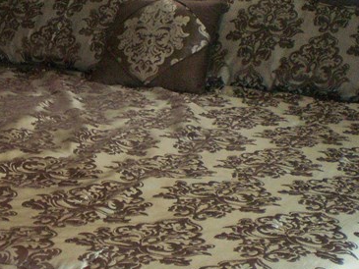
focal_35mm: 101
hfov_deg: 19.0
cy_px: 15
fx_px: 1048
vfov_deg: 14.5
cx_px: 13
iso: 320
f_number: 3.1
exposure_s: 1/30
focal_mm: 6.3
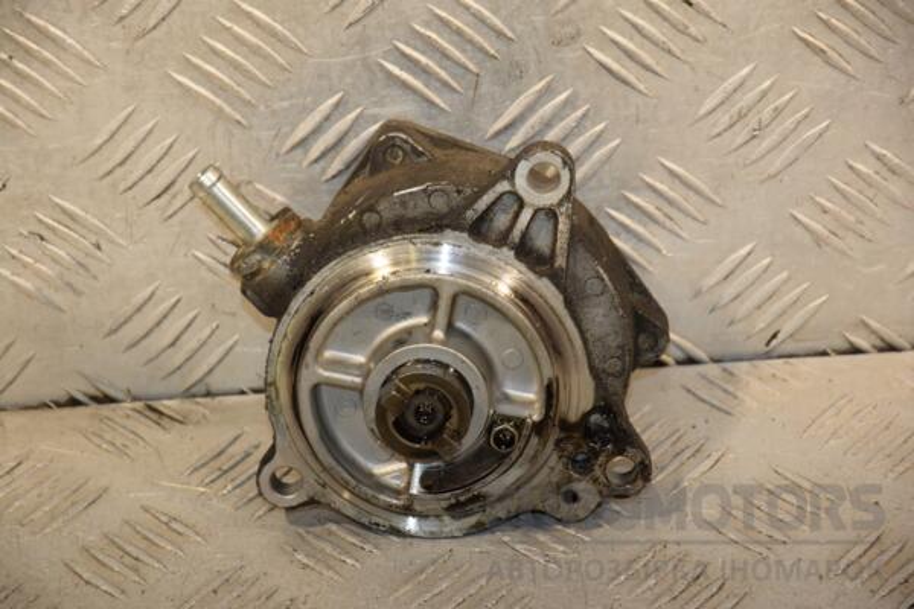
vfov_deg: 9.3
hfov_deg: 14.0
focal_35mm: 147
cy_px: 304
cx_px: 457
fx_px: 3732
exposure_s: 1/160
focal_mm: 98
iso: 800
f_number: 5.6
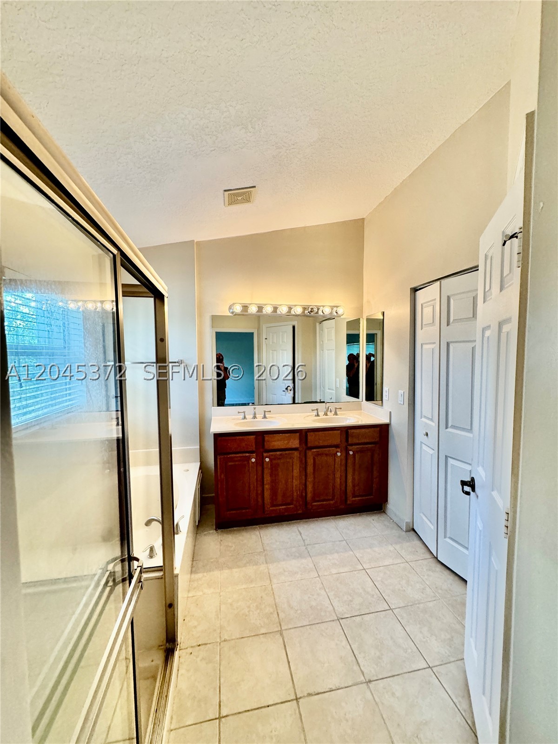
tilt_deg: -3.5
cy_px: 372
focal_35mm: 14
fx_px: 301
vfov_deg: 102.1
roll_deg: -0.2
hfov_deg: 85.7
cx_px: 279
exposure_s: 1/120
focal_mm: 2.22
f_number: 2.2
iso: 320
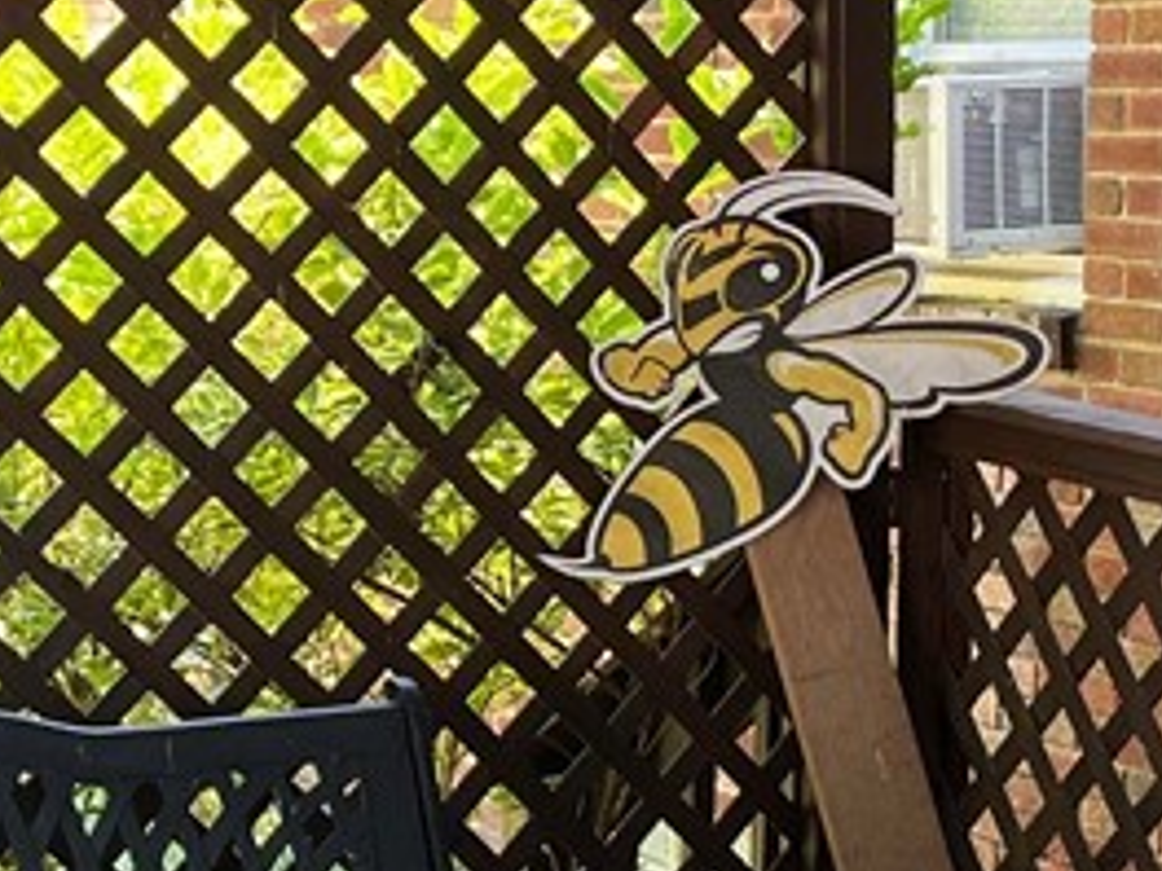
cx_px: 493
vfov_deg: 14.6
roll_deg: -0.5
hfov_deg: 19.4
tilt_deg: -5.4
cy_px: 418
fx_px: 3390
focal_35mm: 101
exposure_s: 1/122
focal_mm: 5.1
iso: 50
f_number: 1.6
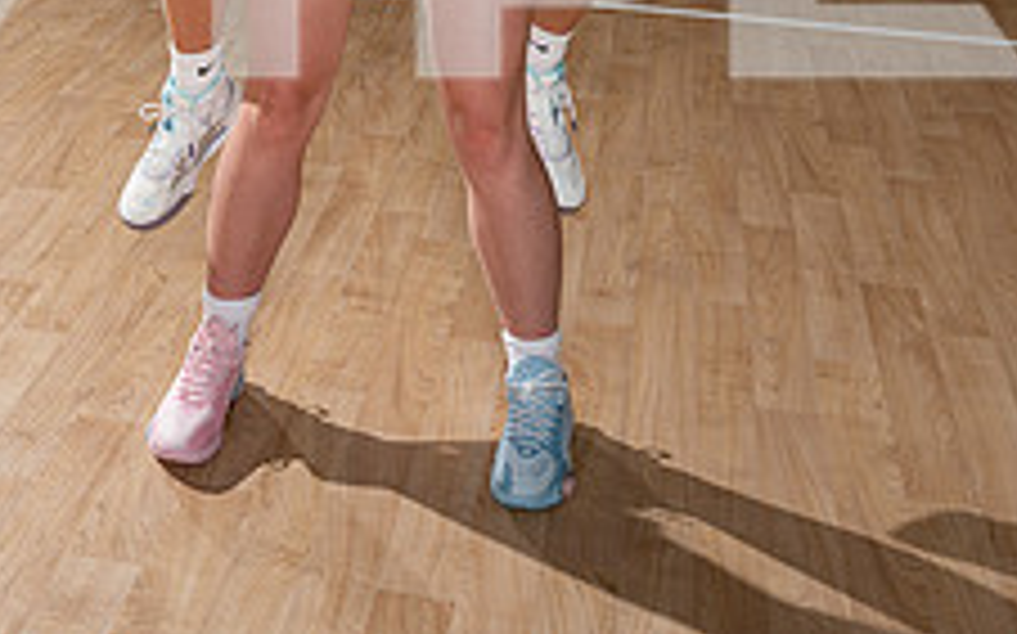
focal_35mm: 65
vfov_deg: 17.5
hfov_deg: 31.4
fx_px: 1801
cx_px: 374
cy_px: -373
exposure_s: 1/250
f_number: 8
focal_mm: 32
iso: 100
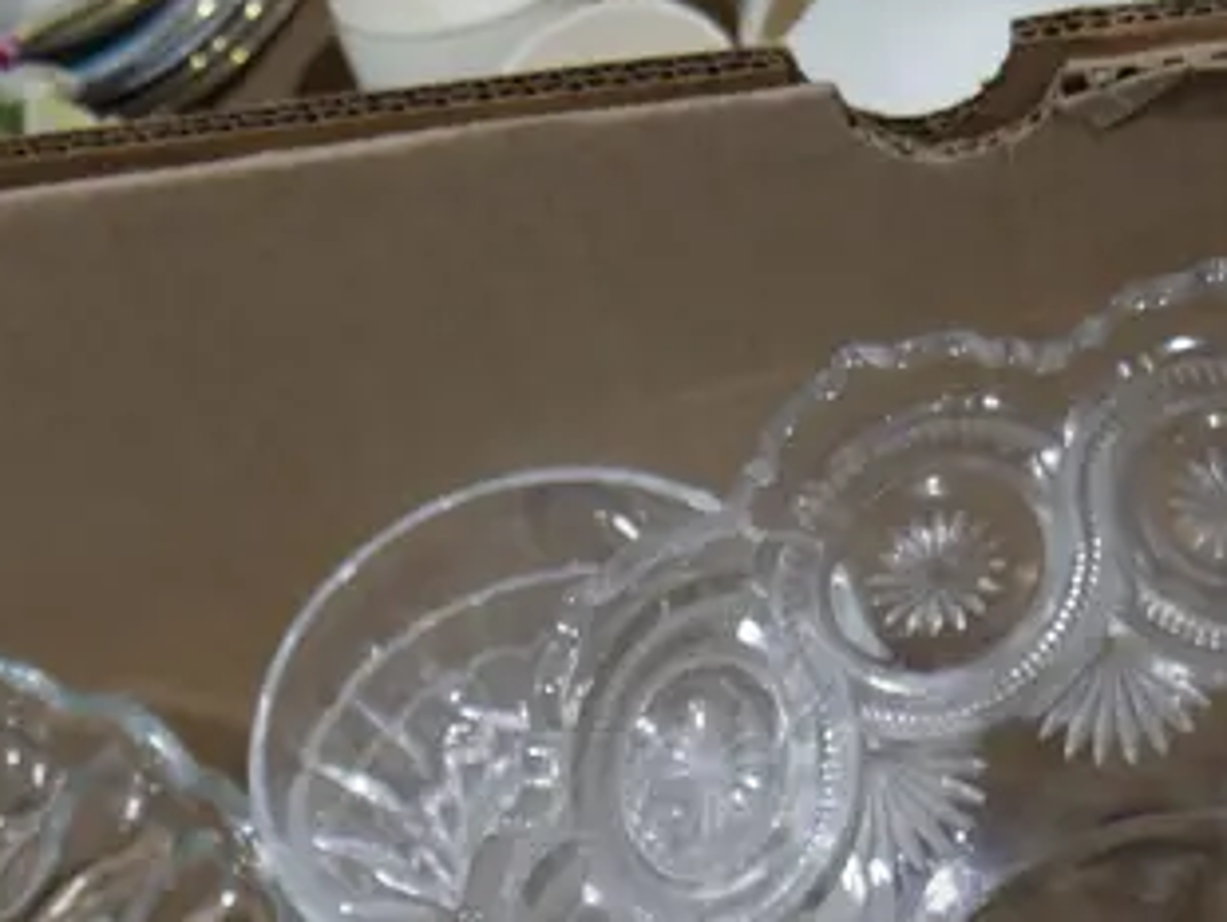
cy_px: 1446
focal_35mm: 99
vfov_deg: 13.9
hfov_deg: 19.7
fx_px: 3512
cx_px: 309
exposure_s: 1/125
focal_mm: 15
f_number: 3.6
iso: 200
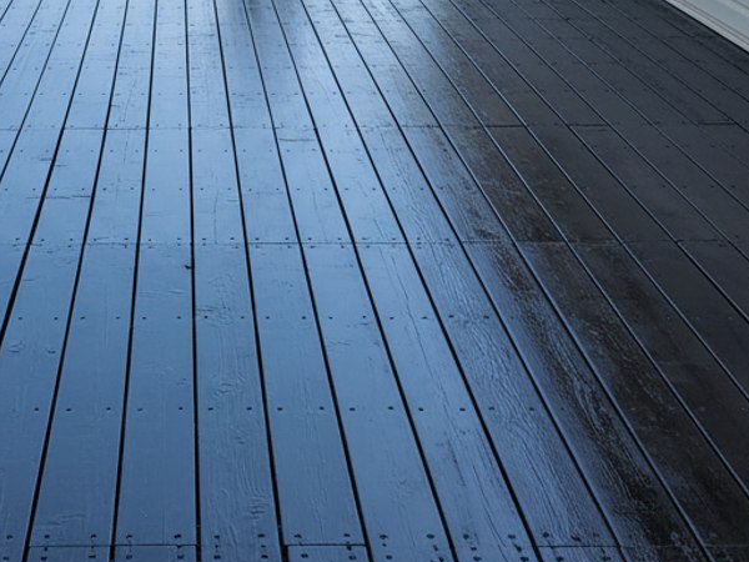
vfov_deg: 31.3
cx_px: 188
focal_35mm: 46
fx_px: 995
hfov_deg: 40.1
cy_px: 201
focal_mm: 6.4
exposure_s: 1/419
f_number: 1.8
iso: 297
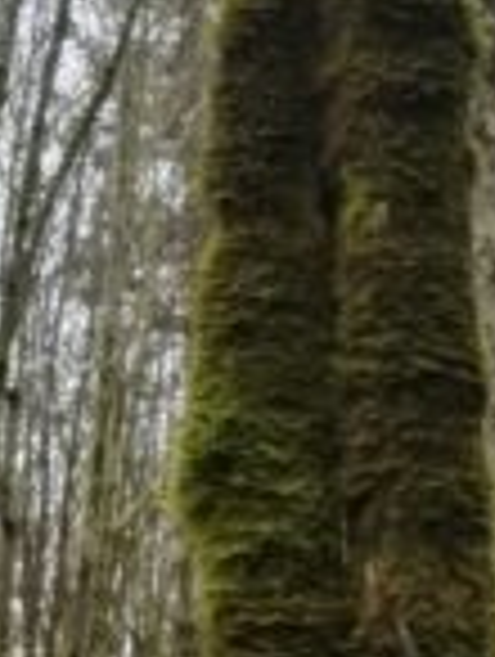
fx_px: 3460
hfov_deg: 7.9
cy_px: 598
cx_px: 922
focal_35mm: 182
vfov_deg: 10.8
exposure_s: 1/266
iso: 50
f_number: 1.7
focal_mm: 4.3
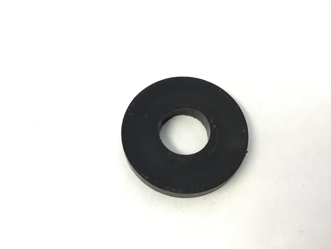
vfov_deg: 45.4
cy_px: 124
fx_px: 296
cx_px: 166
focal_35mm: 31
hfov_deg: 58.3
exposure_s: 1/33
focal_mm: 3.3
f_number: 2.4
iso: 50
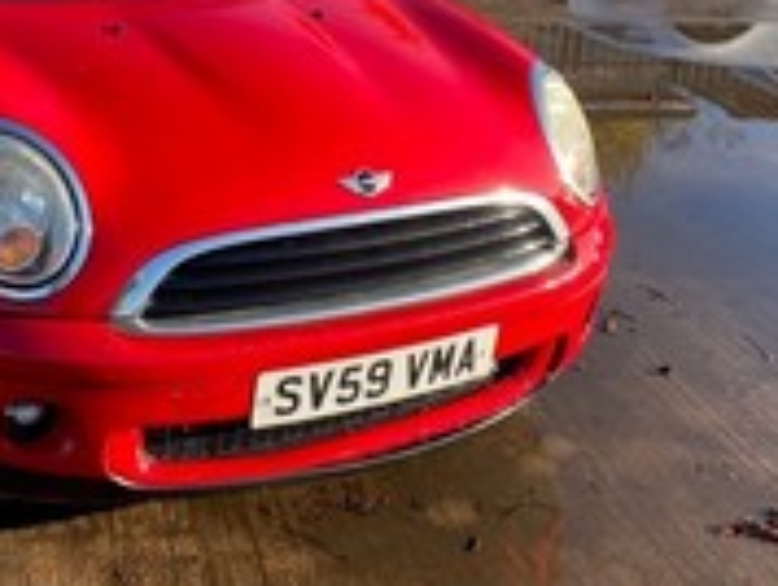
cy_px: 44
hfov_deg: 35.8
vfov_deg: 27.5
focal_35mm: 51
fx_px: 1148
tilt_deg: -15.7
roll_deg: -1.6
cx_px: 122
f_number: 1.8
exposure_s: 1/662
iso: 32
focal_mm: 4.25
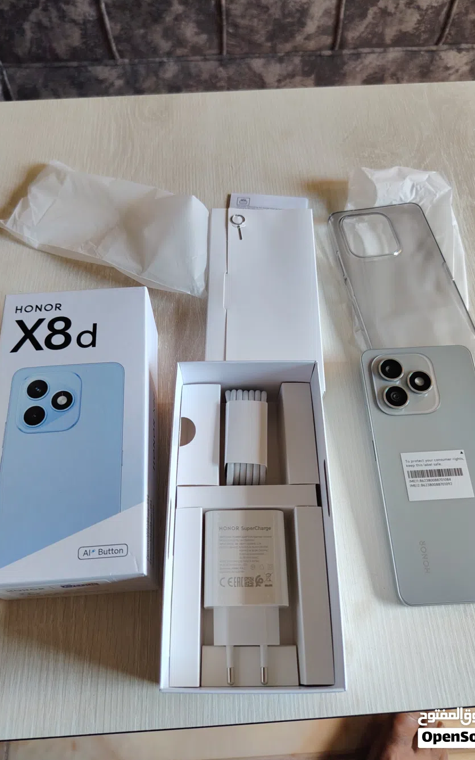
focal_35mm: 26
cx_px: 223
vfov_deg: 70.4
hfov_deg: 47.6
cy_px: 373
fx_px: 539
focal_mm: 5.25
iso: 738
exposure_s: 1/100
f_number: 1.75
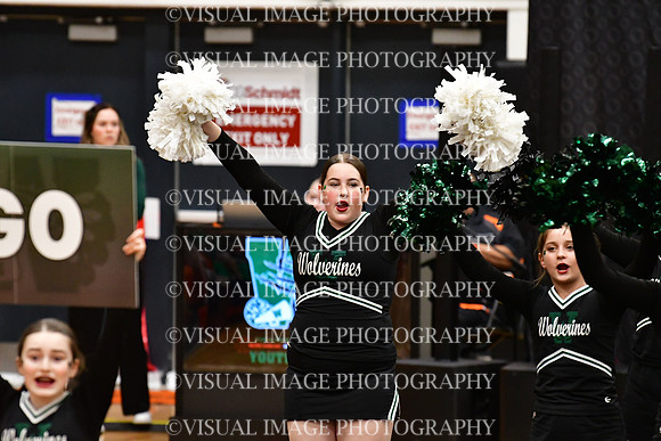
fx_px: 5509
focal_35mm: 300
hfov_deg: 6.9
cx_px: 330
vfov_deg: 4.6
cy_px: 220
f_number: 3.5
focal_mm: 200
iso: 5000
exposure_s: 1/500
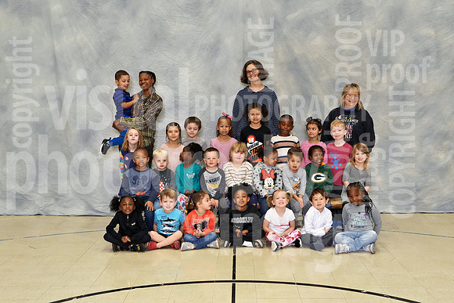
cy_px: 152
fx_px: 624
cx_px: 227
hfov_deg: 40.0
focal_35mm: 50
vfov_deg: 27.3
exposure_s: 1/80
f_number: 8
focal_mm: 33
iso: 800
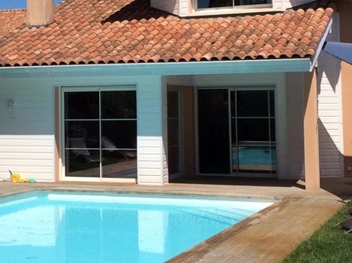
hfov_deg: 23.9
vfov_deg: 18.0
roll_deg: +1.6
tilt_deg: +2.6
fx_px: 822
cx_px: 87
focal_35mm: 81
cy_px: 62
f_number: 2.4
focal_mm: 3.3
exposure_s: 1/2488
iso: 32
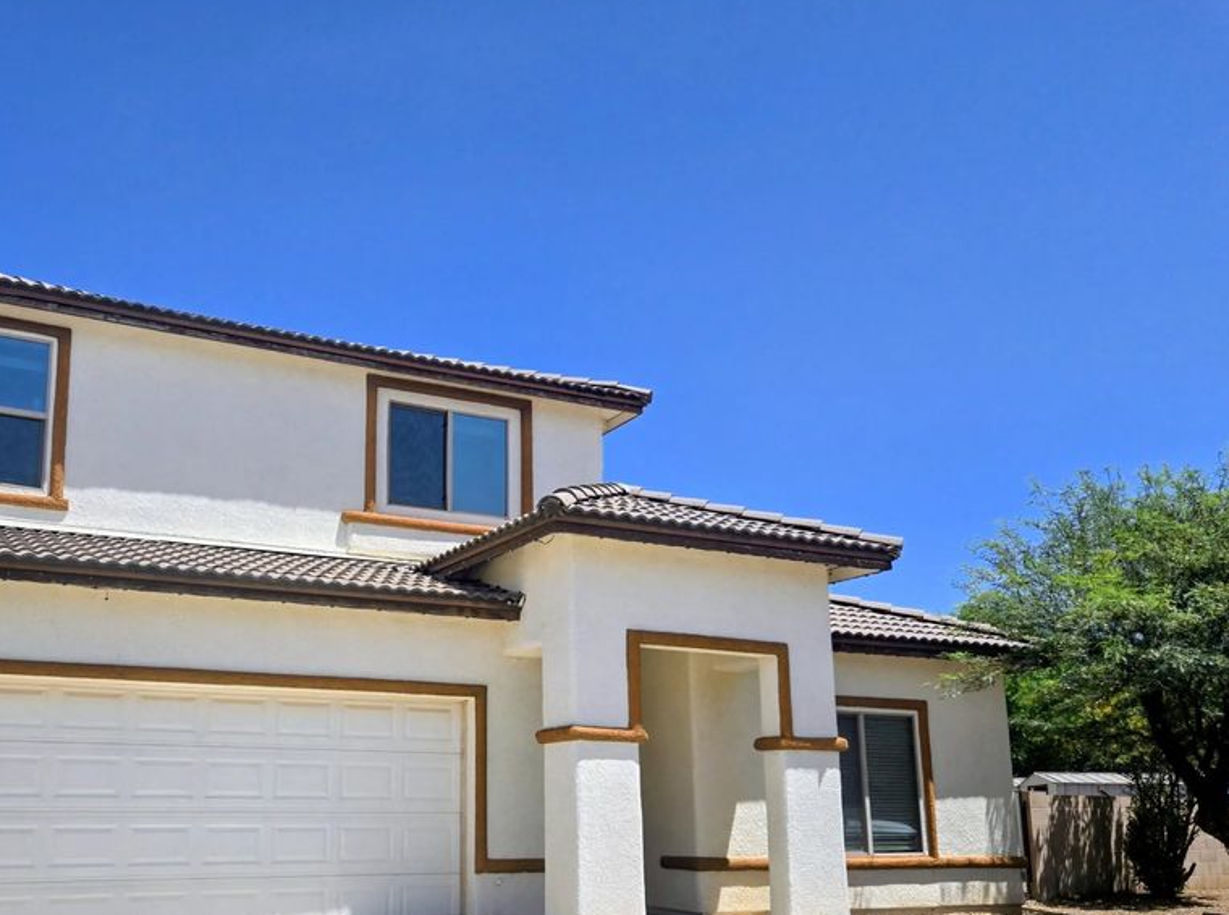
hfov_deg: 57.2
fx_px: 1098
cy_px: 571
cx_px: 412
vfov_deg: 44.9
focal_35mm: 31
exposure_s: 1/2234
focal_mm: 5.4
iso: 25
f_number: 1.8
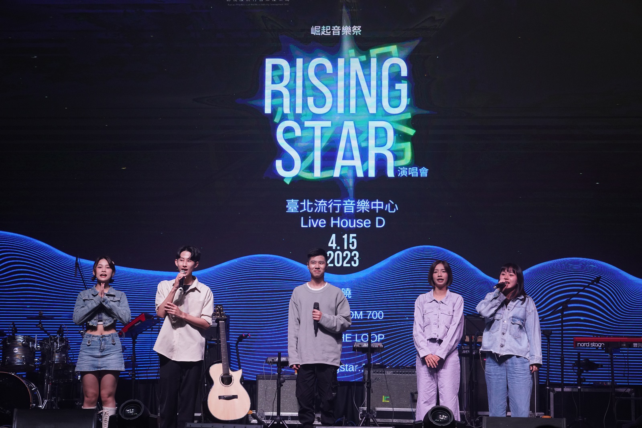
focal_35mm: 61
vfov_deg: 22.3
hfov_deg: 32.9
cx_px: 321
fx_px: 1088
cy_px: 214
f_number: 5
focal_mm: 61
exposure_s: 1/200
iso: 1600
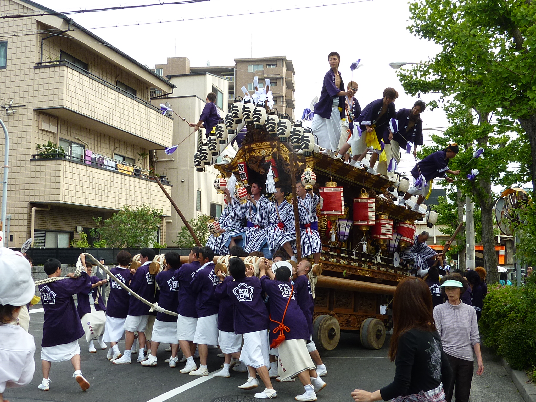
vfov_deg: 40.7
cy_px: 201
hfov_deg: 52.6
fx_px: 542
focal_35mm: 35
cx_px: 268
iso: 80
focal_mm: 4.1
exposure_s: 1/160
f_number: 4
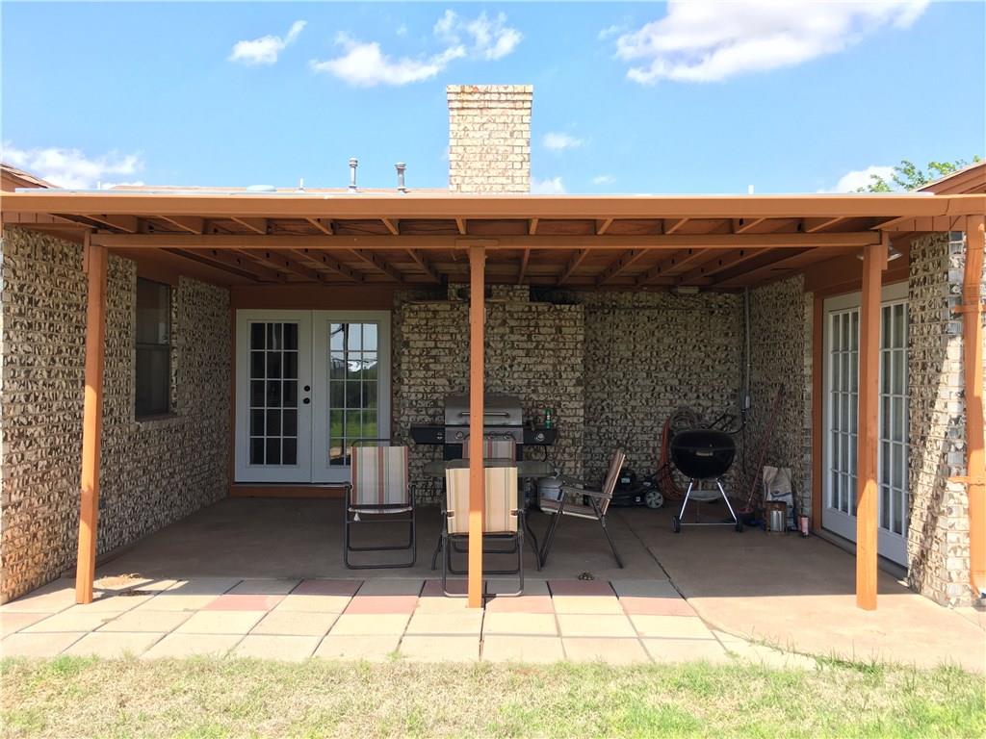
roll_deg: -0.8
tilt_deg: +0.2
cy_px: 370
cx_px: 493
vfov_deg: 48.2
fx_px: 826
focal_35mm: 29
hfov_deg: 61.7
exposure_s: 1/478
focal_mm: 4.15
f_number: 2.2
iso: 25
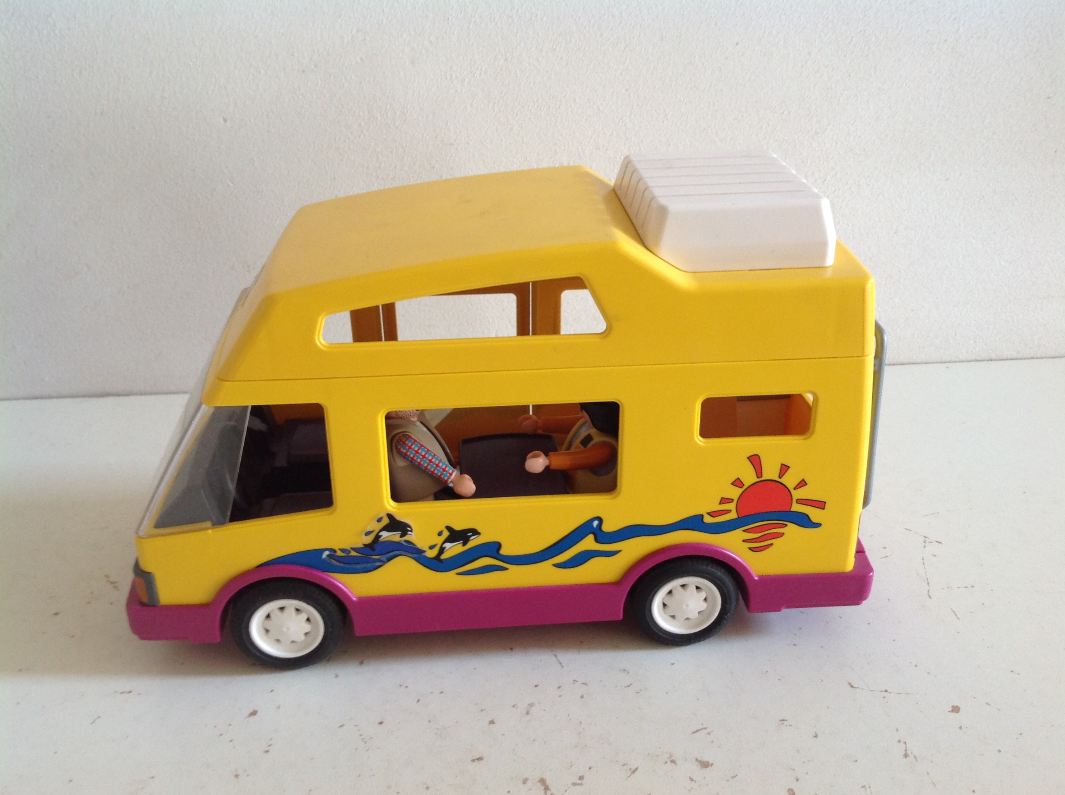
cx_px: 532
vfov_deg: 40.6
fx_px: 1075
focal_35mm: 35
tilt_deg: -26.9
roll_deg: +0.1
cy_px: 398
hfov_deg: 52.7
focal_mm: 4.28
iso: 80
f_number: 2.4
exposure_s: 1/15
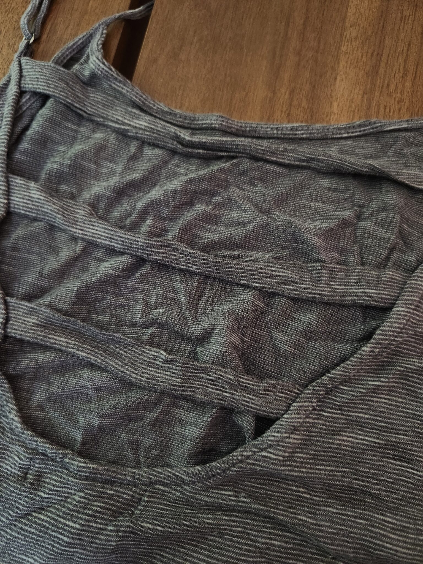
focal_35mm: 23
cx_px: 212
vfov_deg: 73.9
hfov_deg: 58.9
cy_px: 282
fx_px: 375
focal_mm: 5.54
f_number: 1.8
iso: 1000
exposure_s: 1/120
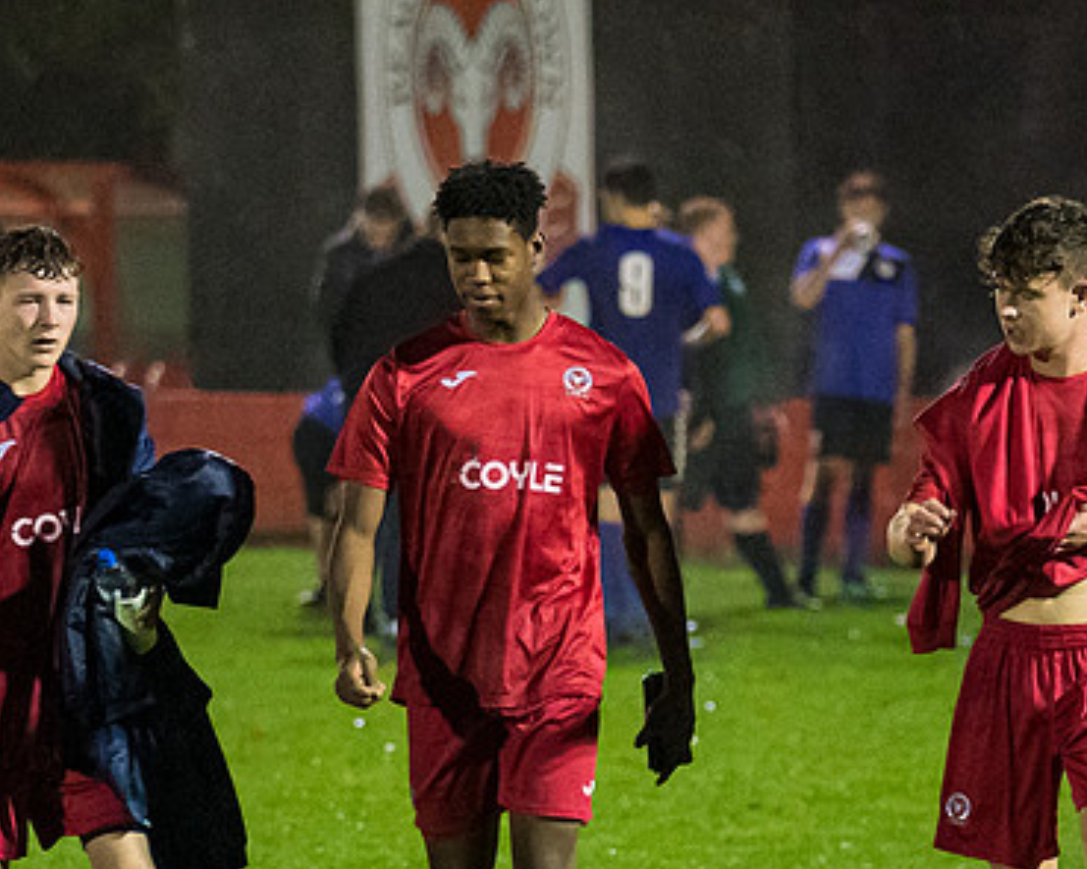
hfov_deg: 5.1
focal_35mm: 382
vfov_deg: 4.0
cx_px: 451
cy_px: 779
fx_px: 12286
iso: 6400
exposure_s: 1/1000
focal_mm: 125
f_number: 2.8
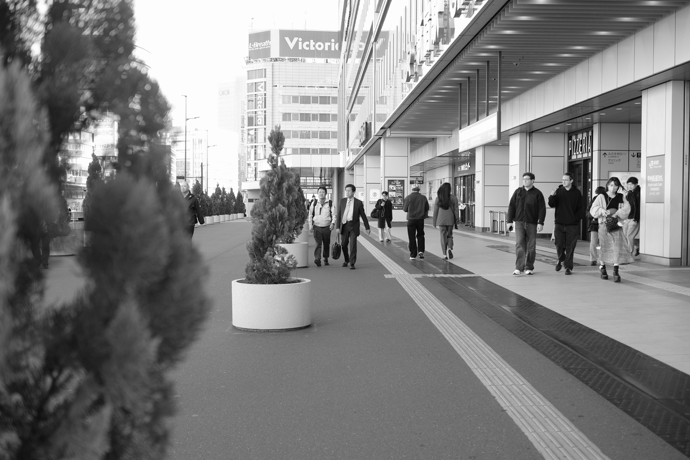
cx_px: 343
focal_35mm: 42
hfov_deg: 46.4
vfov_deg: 31.9
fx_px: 805
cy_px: 231
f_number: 3.2
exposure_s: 1/100
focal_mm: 27
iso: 200
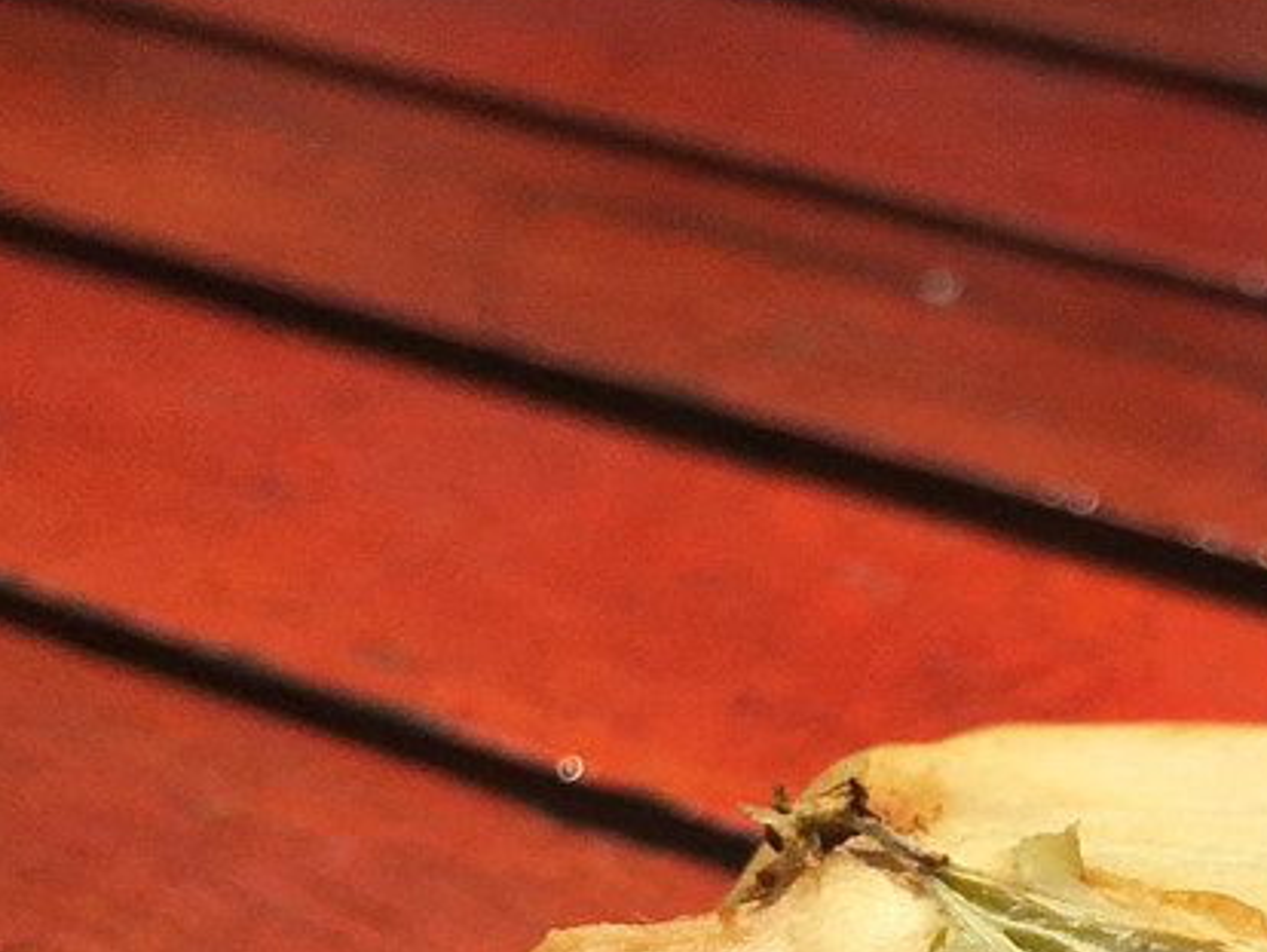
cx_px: 1261
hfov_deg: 17.2
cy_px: 1105
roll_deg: -2.7
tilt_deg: -28.7
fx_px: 4102
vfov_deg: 12.9
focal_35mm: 112
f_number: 2.2
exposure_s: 1/4049
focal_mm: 4.15
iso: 25
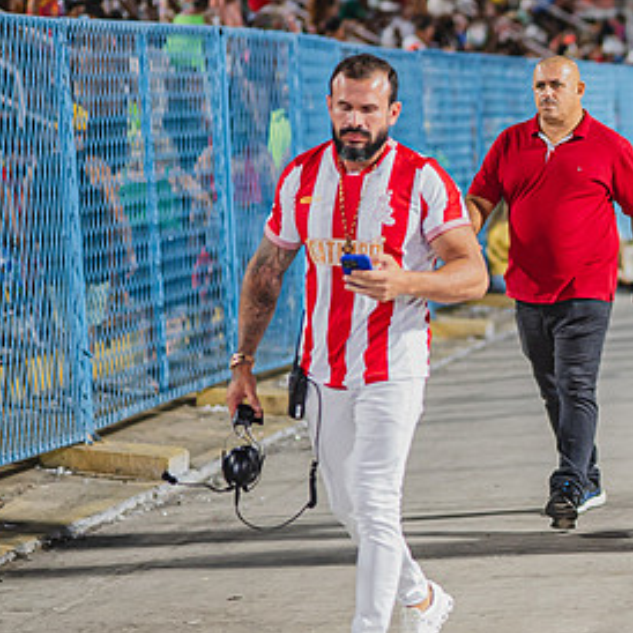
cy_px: 334
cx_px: 656
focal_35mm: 135
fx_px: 2793
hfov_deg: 12.7
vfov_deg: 12.9
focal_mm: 50
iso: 1600
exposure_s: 1/800
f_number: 1.2
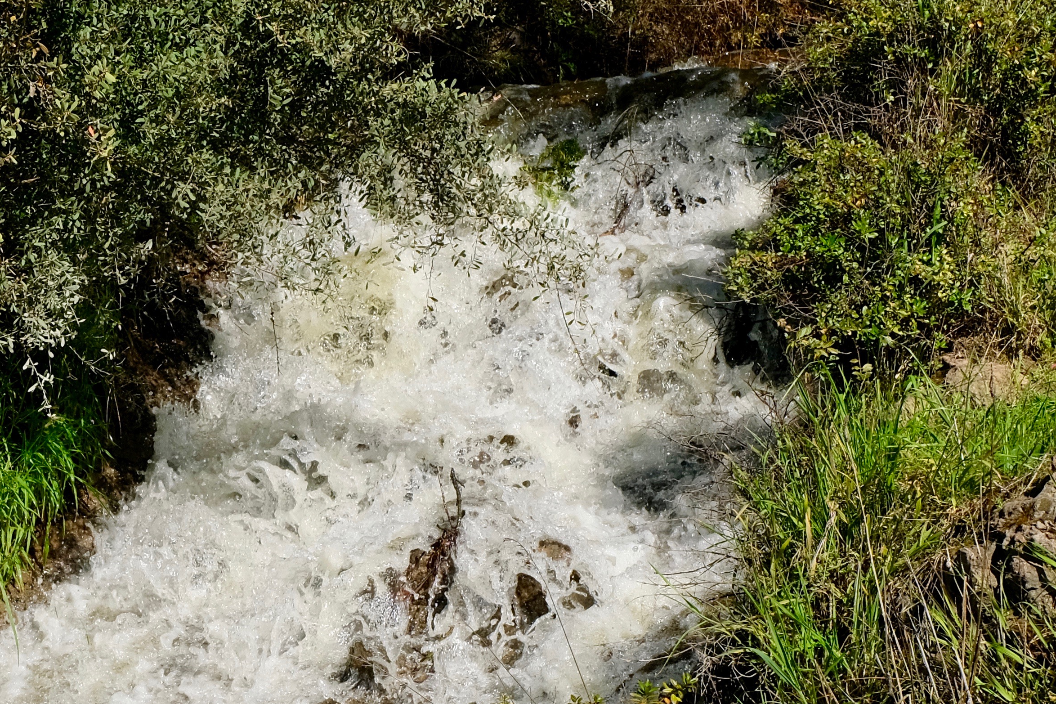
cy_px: 665
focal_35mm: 92
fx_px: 2698
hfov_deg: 22.0
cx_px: 275
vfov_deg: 14.7
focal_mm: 24.3
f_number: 8
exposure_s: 1/750
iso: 400
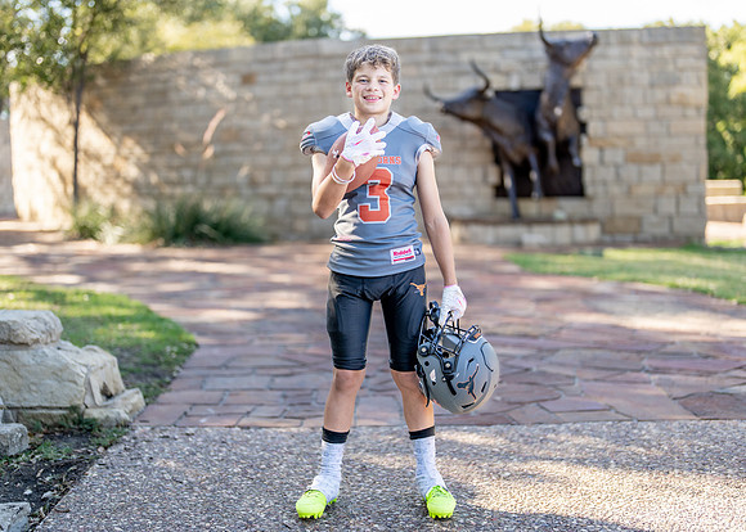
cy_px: 274
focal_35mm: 55
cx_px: 386
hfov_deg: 35.8
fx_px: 1155
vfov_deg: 26.0
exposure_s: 1/1000
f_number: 1.2
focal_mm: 50
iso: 100
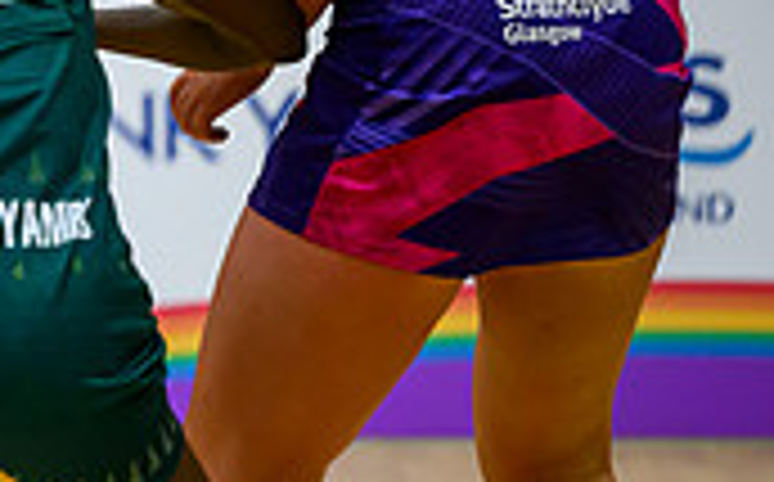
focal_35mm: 612
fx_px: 12893
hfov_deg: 3.4
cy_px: -255
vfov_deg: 2.1
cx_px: -500
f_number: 2.8
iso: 4000
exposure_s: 1/1000
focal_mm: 175
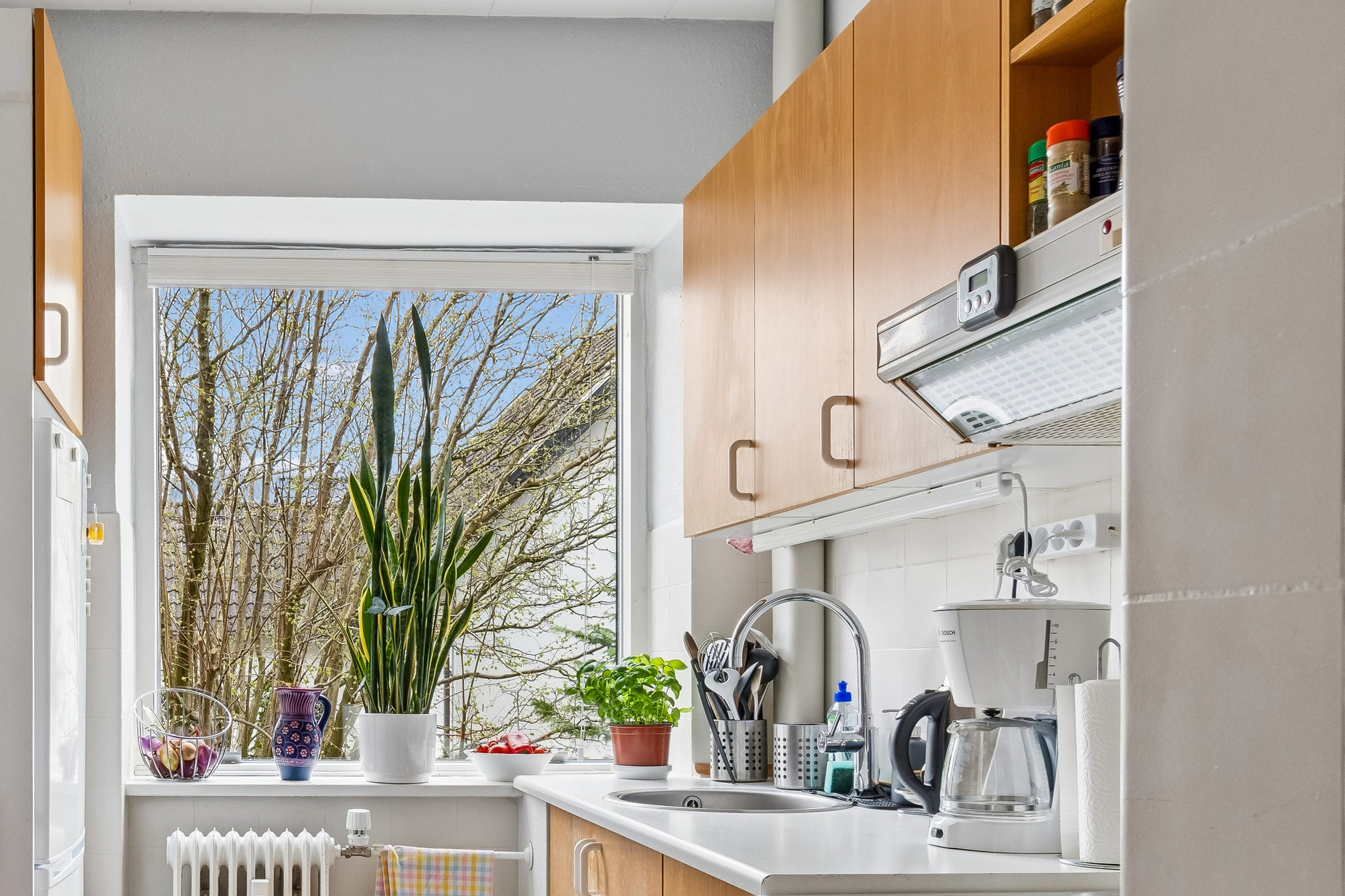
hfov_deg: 53.3
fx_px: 1270
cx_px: 339
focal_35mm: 34
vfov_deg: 37.9
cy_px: 672
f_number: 8
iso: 400
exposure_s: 1/10
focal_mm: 14
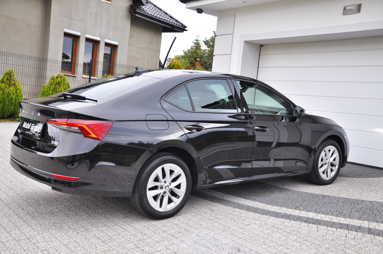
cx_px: 192
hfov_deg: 46.5
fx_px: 446
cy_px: 127
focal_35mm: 42
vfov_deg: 31.8
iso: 250
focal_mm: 28
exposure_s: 1/160
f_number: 6.3
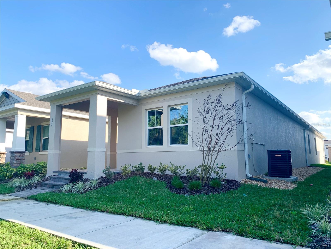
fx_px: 249
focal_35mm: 26
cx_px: 166
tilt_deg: +8.6
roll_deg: -0.5
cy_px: 124
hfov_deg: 67.3
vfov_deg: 53.1
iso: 25
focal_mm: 4.25
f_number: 1.8
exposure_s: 1/1332
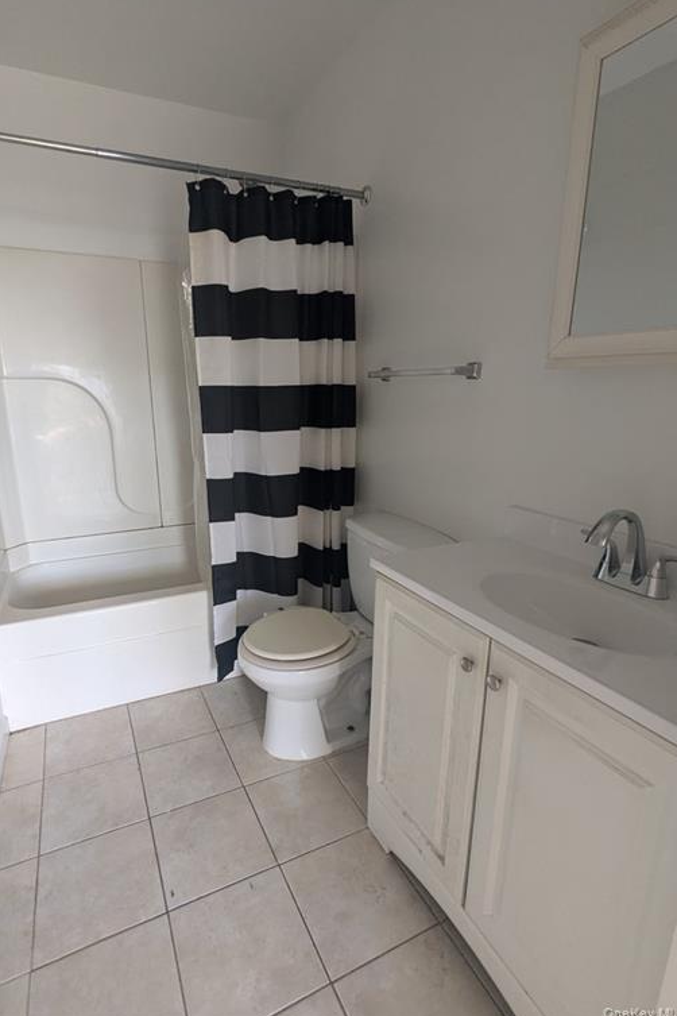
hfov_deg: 70.2
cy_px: 505
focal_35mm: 17
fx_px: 480
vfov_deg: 93.3
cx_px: 301
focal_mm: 2.35
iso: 239
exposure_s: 1/77
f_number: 2.2
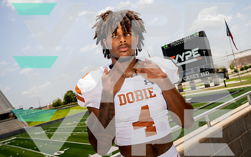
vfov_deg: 38.3
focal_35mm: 33
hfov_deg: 58.1
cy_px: 80
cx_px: 124
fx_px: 226
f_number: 7.1
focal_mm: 32
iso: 100
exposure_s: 1/250
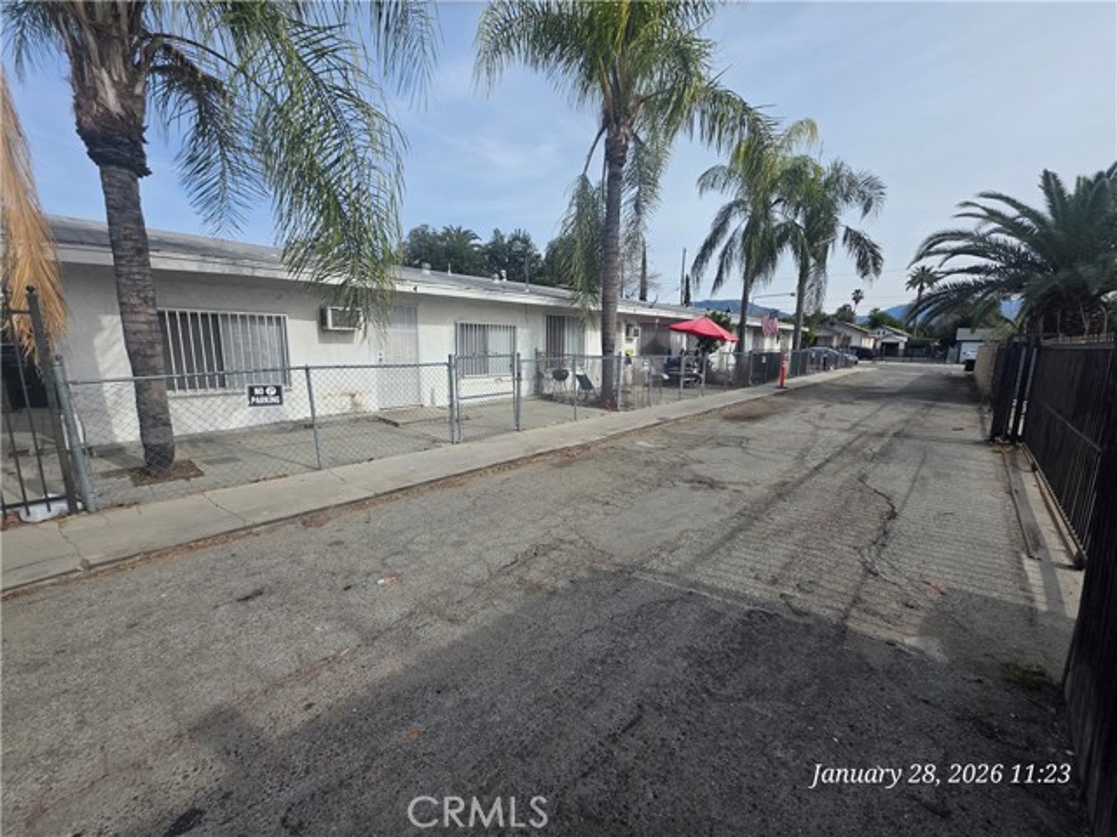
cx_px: 558
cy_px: 418
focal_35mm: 13
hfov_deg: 106.2
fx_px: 419
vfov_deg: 89.9
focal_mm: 2.2
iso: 40
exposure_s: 1/1879
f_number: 1.9
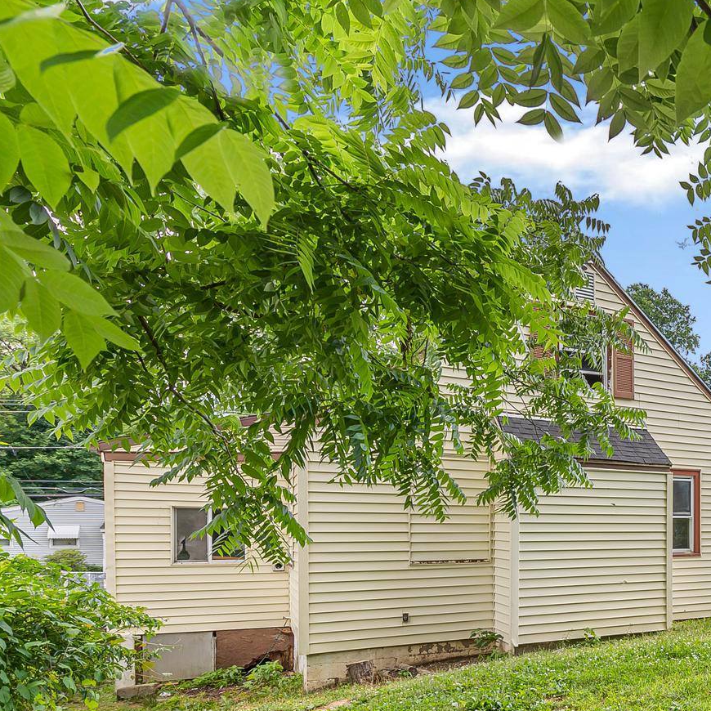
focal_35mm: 28
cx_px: 753
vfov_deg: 56.2
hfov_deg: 45.5
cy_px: 467
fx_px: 651
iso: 125
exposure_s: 1/250
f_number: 5.6
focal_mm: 14
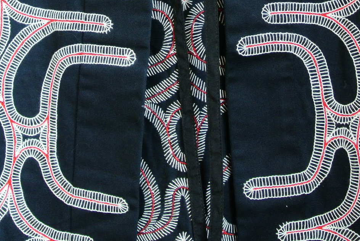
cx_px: 174
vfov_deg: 16.7
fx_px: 801
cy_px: -6
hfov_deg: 25.3
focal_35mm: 80
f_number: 4
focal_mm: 14.5
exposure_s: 1/30
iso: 640
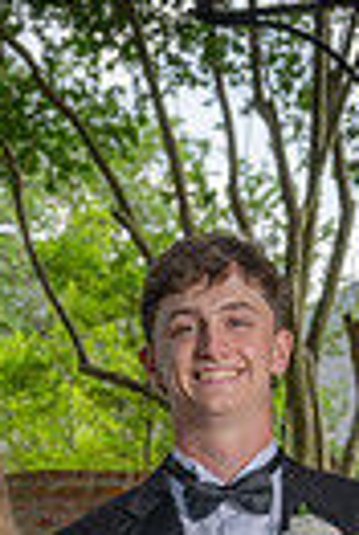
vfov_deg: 13.1
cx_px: 192
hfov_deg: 9.6
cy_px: 911
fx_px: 2143
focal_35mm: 144
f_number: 5.6
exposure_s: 1/160
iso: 100
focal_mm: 42
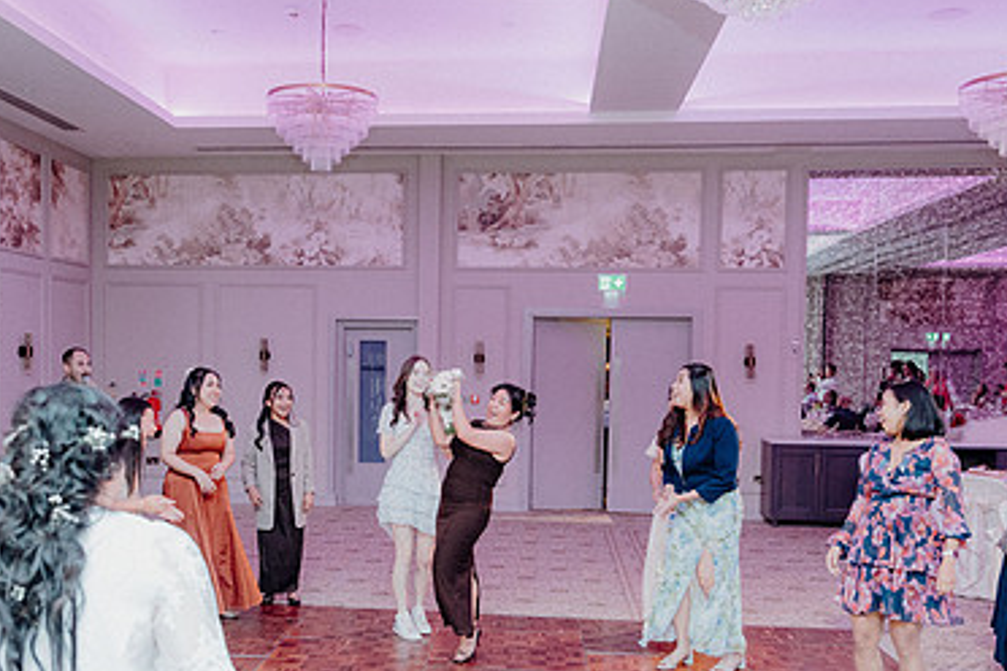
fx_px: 1091
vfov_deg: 34.0
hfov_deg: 49.2
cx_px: 398
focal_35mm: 39
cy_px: 423
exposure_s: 1/160
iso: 3200
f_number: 3.5
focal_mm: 25
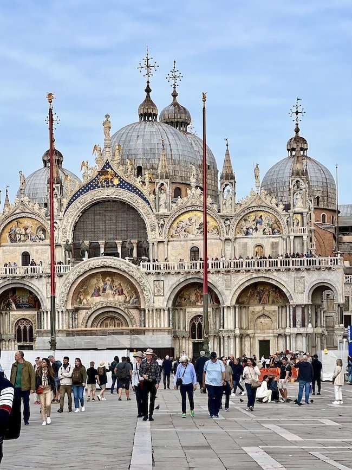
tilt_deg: +7.1
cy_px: 235
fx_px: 1044
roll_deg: +0.9
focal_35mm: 77
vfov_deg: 25.3
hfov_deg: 19.1
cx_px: 176
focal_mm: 9
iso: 25
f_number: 2.8
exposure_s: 1/254
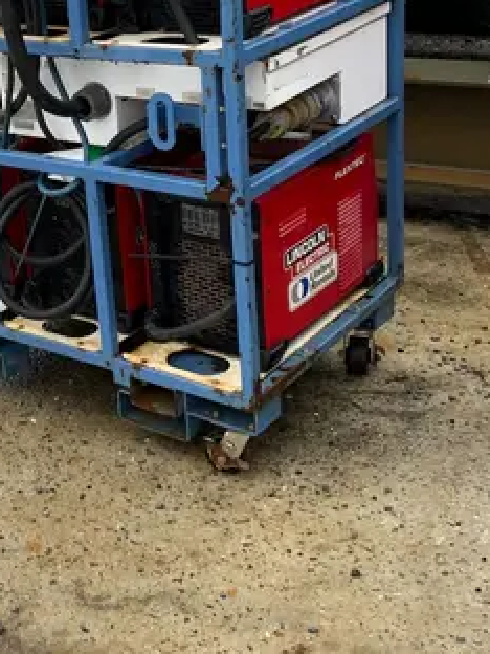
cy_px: 232
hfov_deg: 23.1
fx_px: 1151
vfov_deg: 31.5
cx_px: 8
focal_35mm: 61
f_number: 1.8
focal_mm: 4.25
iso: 32
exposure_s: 1/121
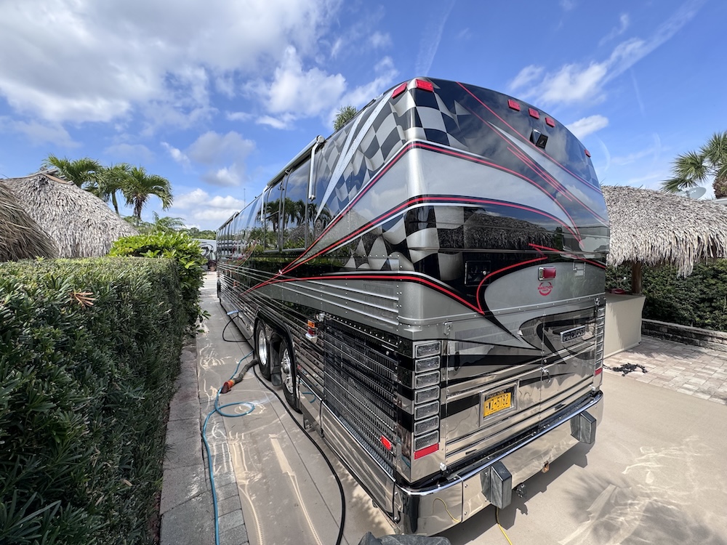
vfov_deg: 85.7
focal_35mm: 14
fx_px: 294
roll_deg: -1.0
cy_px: 272
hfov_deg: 102.1
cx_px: 364
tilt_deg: -4.1
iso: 40
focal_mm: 2.22
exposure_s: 1/727
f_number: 2.2
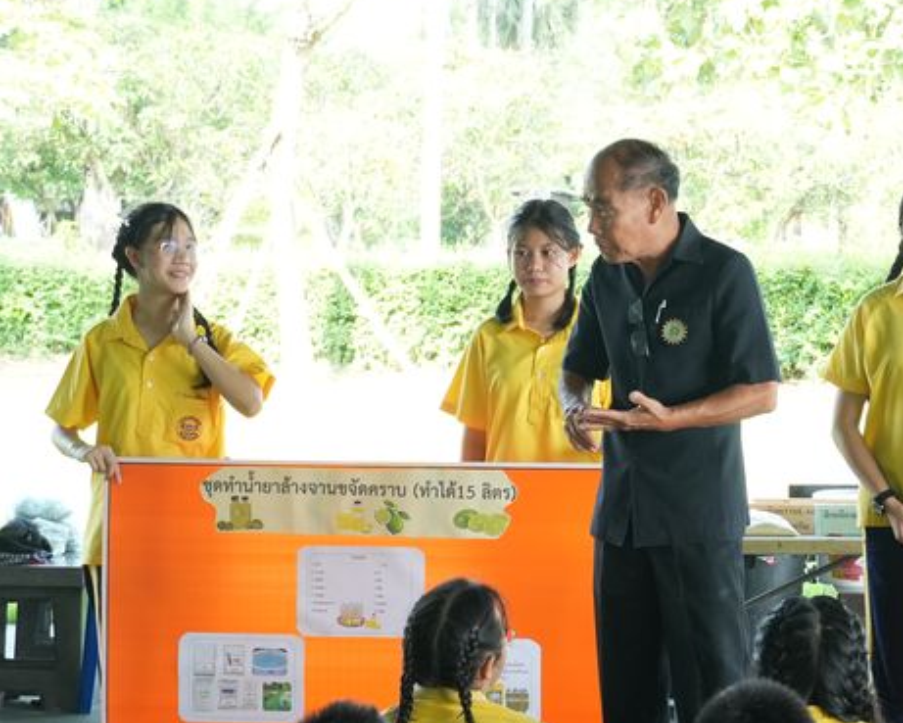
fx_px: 3101
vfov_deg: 13.3
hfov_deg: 16.4
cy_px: 499
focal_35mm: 116
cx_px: 789
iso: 1000
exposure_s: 1/125
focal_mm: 38
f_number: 4.5
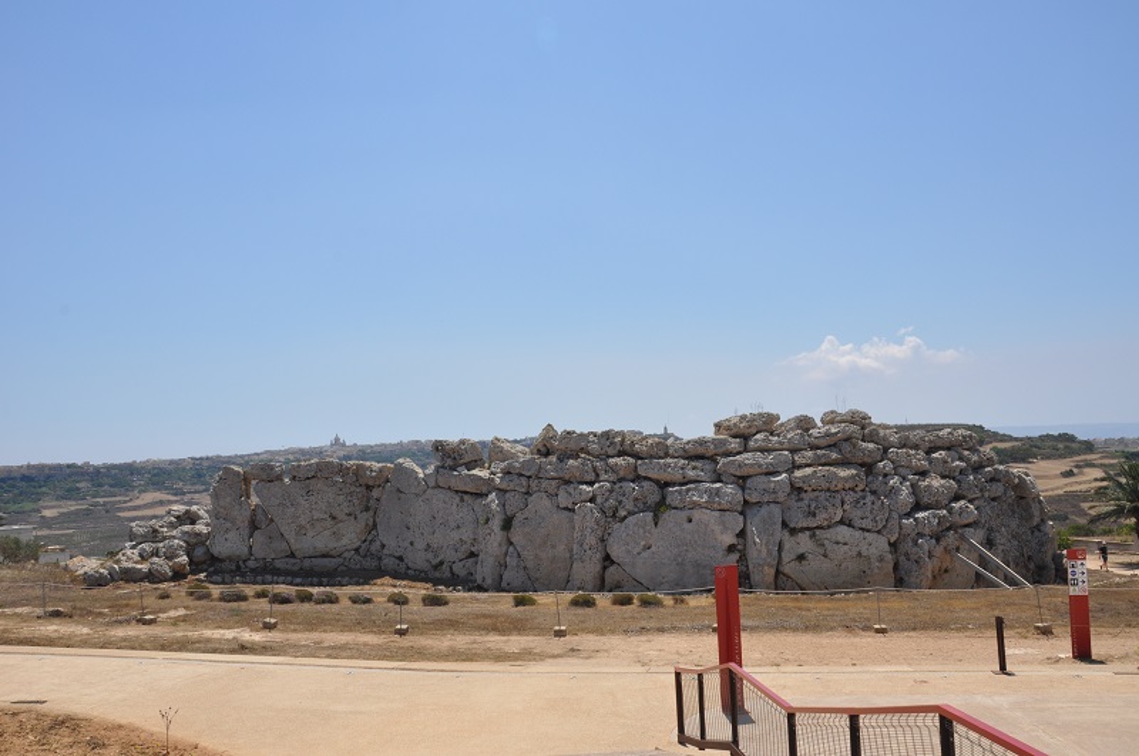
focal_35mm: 30
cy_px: 378
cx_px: 570
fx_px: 948
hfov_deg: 62.0
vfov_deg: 43.5
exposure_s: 1/200
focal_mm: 20
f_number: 14
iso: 200
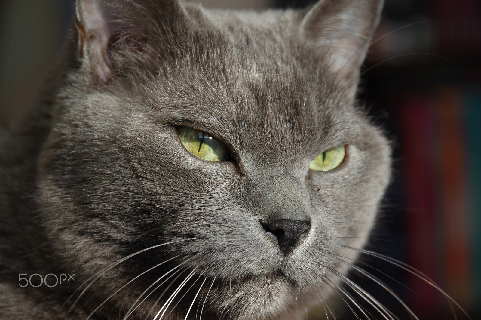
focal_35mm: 127
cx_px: 240
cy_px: 160
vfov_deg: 10.8
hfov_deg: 16.1
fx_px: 1695
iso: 200
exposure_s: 1/100
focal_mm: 85
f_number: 5.6
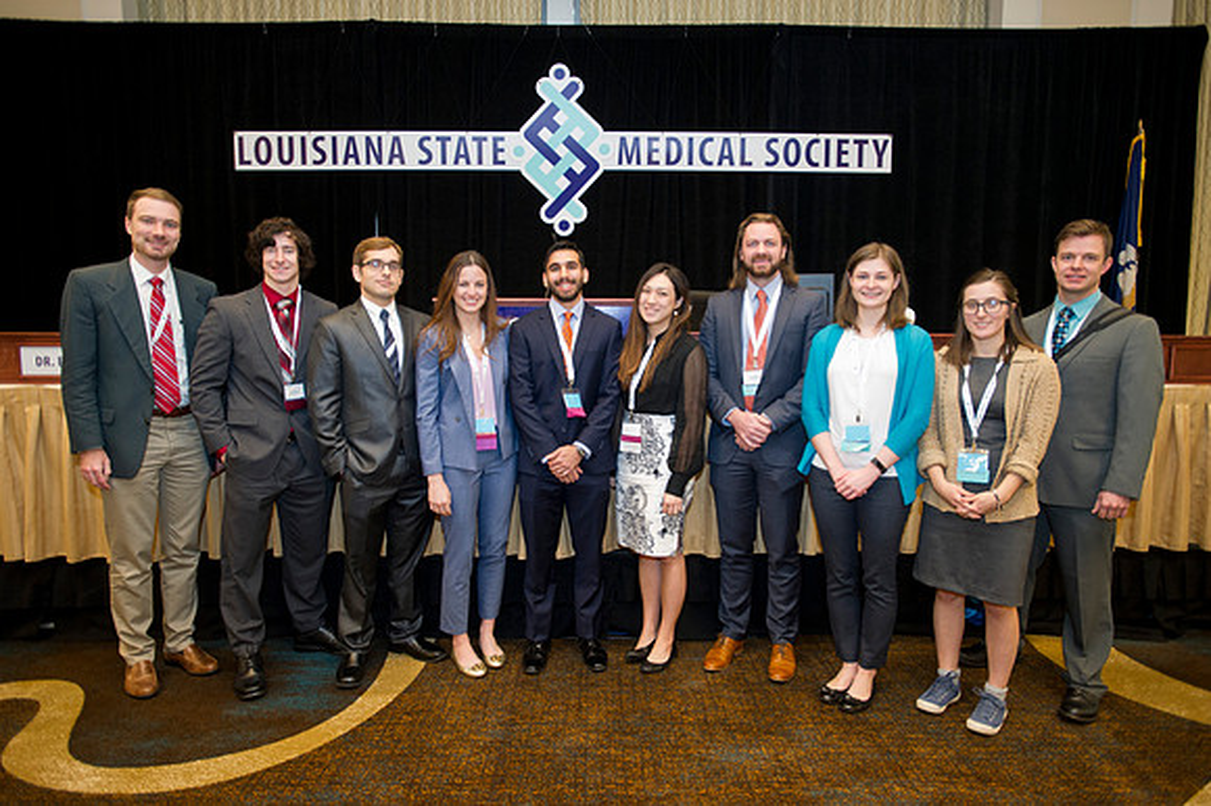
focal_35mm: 22
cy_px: 403
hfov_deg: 78.6
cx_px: 606
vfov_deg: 57.2
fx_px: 740
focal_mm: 22
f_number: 2.8
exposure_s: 1/80
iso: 1600
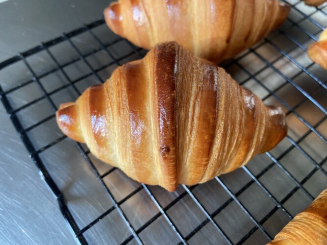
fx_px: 236
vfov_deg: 54.9
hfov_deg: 69.4
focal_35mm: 25
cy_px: 122
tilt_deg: -60.6
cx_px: 164
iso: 125
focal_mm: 4.25
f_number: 1.8
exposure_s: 1/101
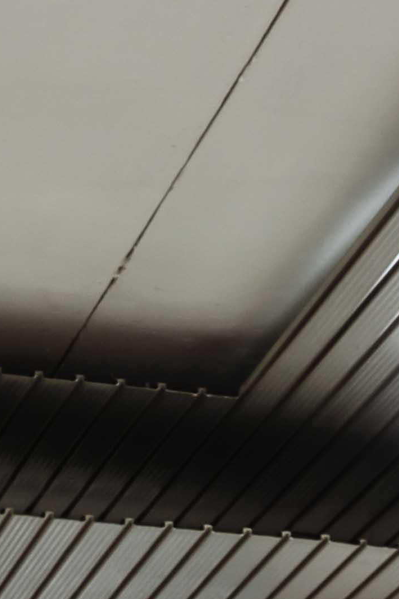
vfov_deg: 10.0
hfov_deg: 7.0
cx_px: 249
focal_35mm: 197
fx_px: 3274
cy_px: 1002
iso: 200
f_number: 11
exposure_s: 1/2
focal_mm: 35
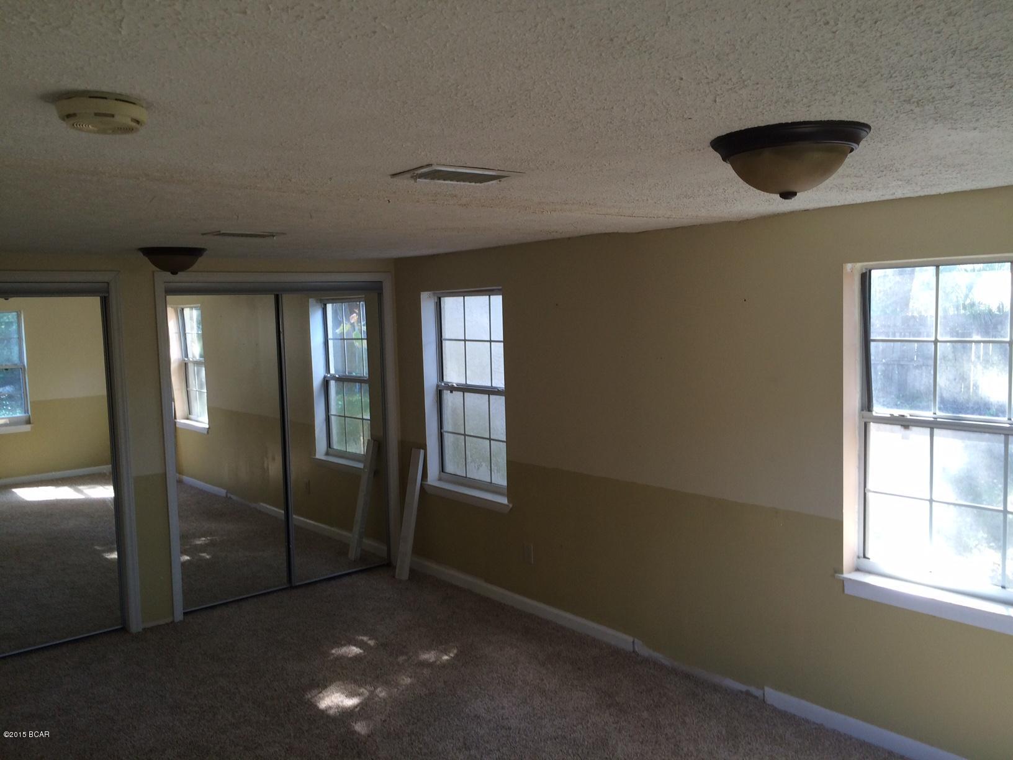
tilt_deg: -5.8
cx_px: 506
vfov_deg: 48.2
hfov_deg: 61.7
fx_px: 849
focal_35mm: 29
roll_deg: +0.3
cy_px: 380
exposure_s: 1/30
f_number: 2.2
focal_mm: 4.15
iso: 50
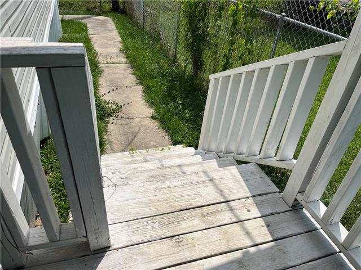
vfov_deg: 53.1
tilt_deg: -34.0
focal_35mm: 26
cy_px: 135
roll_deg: -5.7
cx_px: 180
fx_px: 271
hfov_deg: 67.3
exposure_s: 1/7353
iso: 50
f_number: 1.6
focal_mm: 5.1
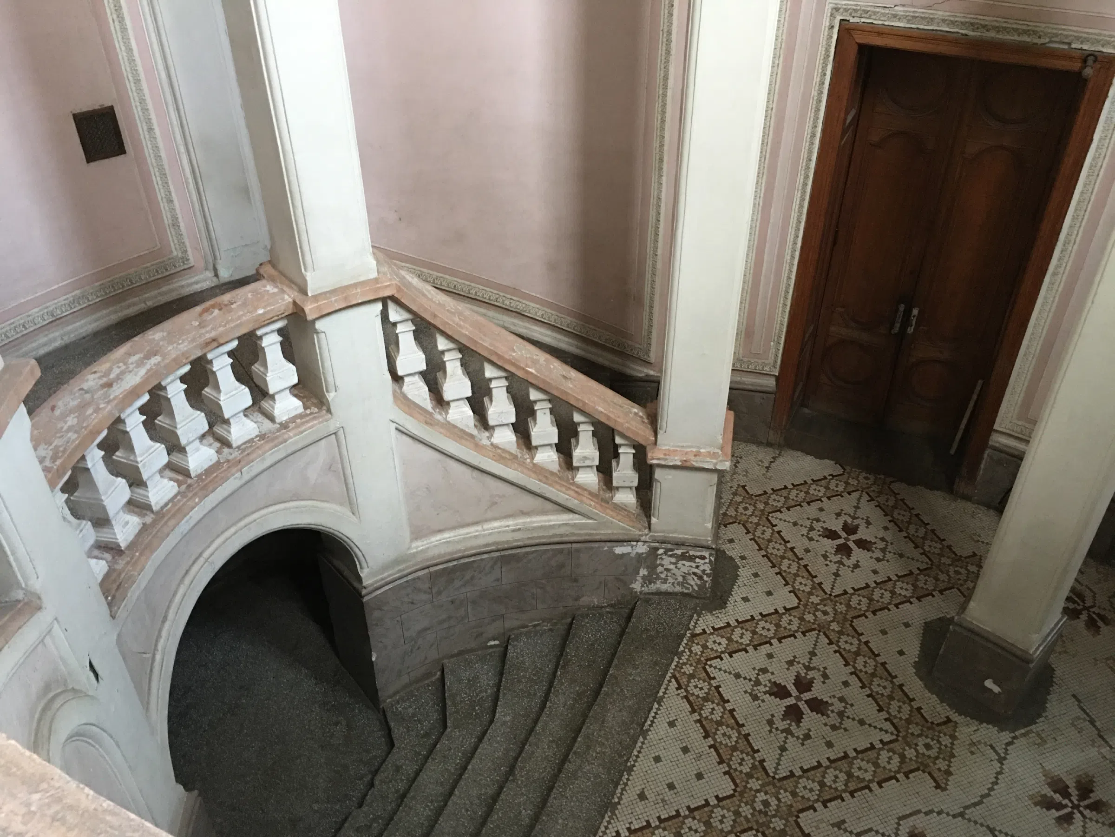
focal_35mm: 29
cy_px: 418
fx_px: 934
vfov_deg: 48.2
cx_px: 558
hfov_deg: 61.7
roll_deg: +0.5
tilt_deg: -38.0
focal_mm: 4.15
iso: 160
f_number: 2.2
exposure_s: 1/8
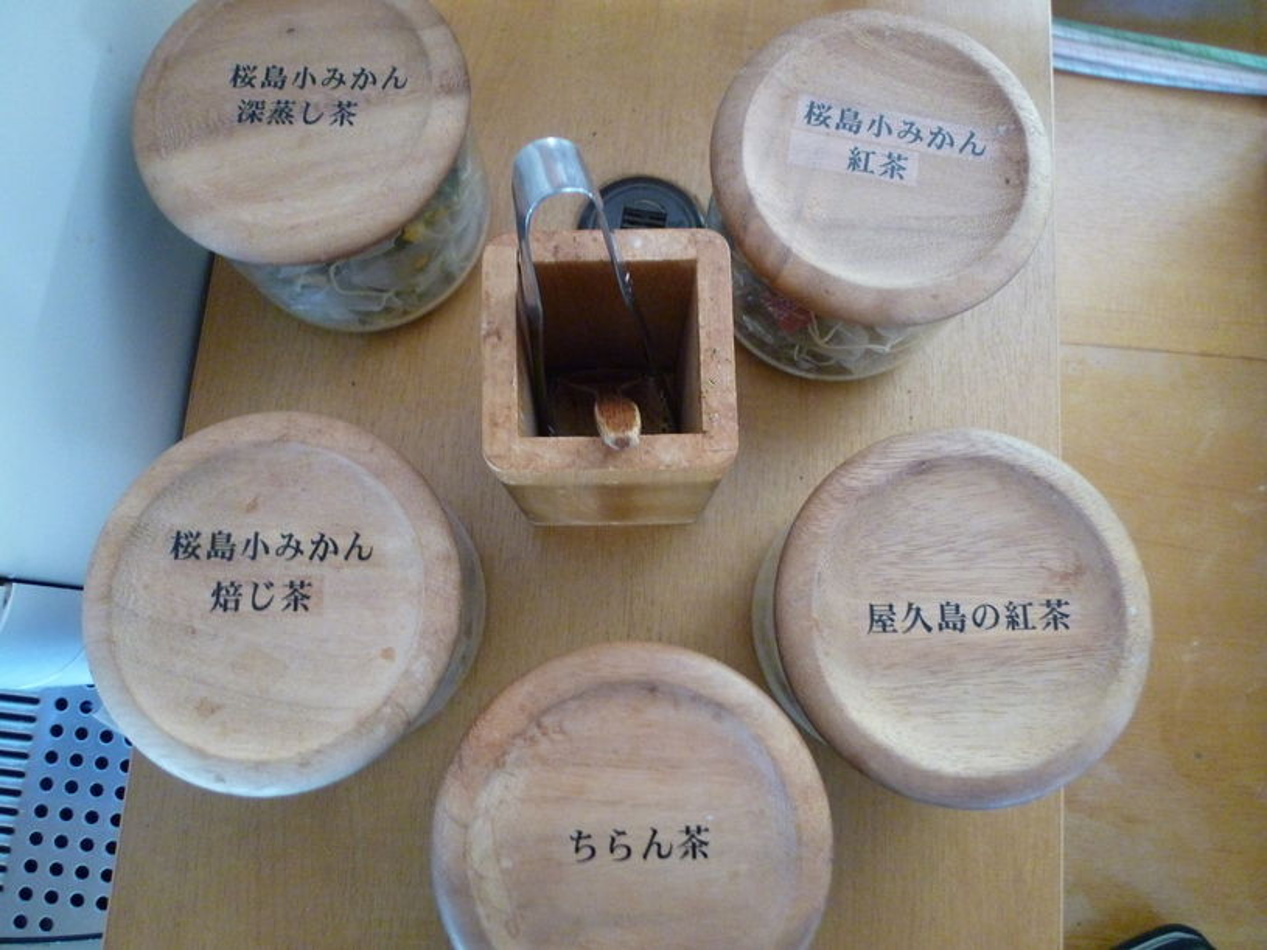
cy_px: 475
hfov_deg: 71.6
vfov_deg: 56.8
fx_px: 878
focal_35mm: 24
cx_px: 634
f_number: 2.2
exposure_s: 1/15
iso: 400
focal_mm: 4.3
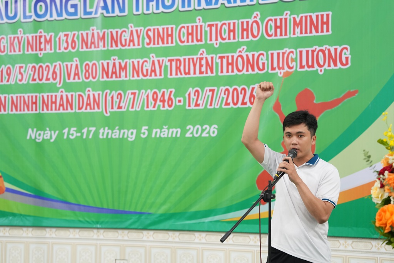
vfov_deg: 19.4
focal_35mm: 70
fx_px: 766
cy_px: 132
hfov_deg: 28.9
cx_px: 197
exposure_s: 1/100
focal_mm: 70
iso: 1000
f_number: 3.2
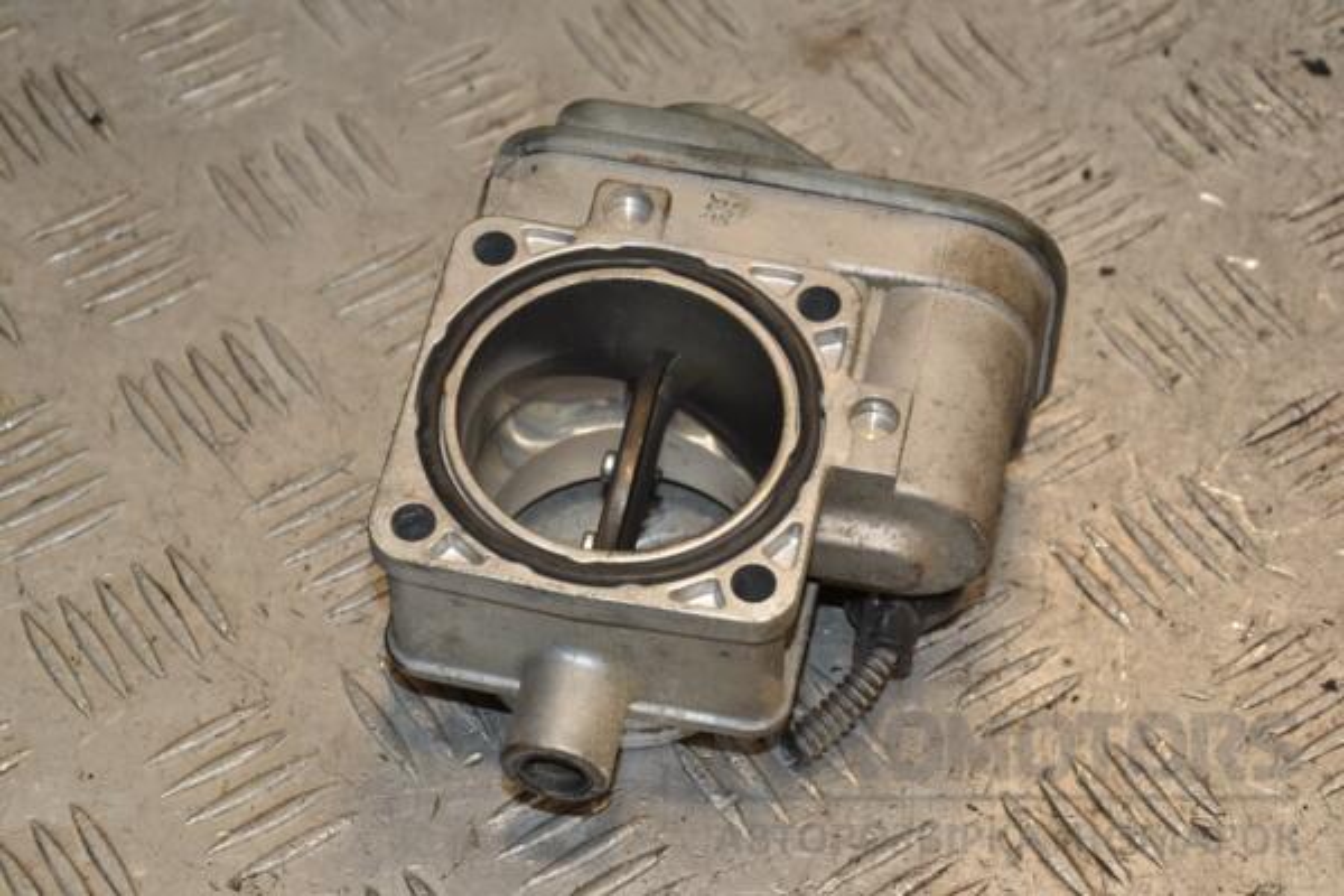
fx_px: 3920
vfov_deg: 13.0
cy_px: 448
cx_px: 672
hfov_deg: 19.5
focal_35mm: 105
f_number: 9
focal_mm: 70
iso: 800
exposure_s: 1/200
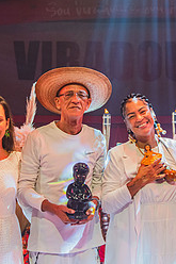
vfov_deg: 24.8
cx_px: 94
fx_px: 602
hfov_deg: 16.6
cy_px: 113
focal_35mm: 82
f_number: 4
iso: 1600
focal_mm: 35
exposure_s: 1/200
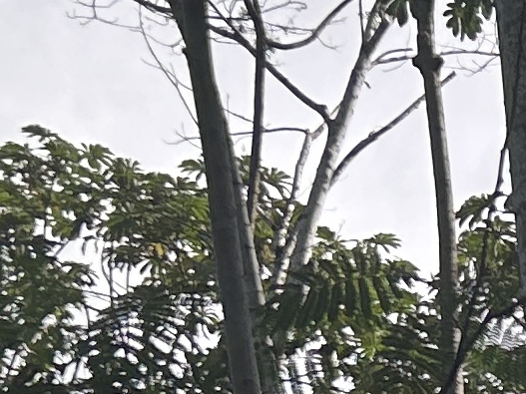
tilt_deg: +19.5
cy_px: 809
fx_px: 3023
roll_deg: +1.1
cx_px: 929
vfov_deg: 7.2
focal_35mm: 199
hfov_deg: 9.5
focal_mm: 5.7
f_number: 1.5
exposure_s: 1/1779
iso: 50
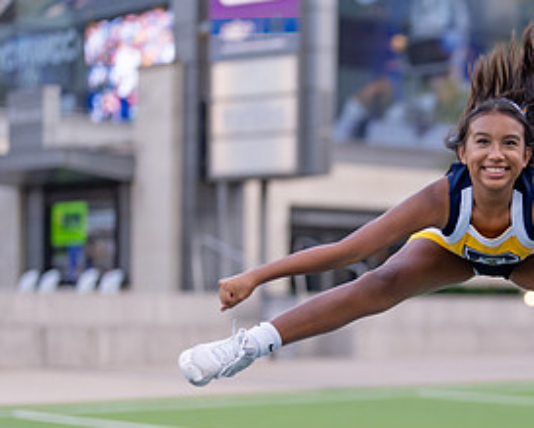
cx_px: 542
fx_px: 1851
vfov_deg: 13.1
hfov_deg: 16.1
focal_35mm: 117
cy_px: 331
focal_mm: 50
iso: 400
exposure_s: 1/1250
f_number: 1.2
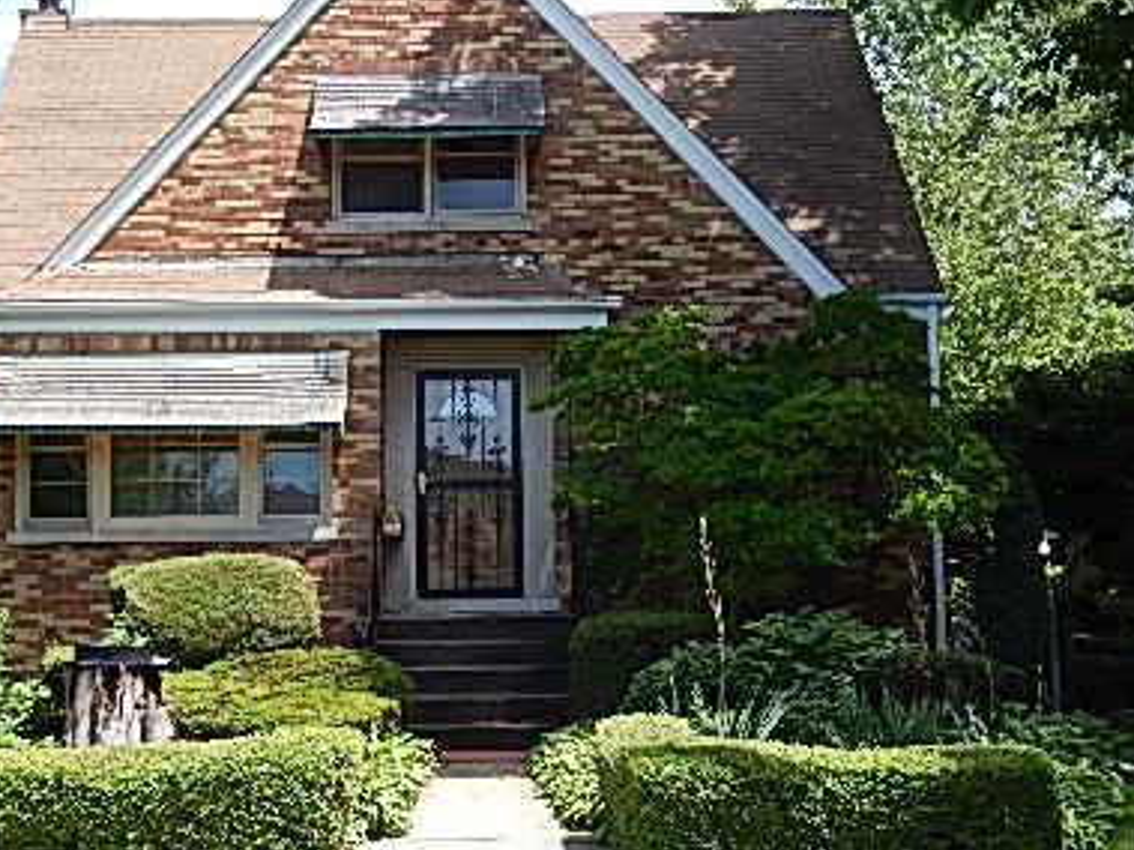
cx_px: 449
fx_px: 1768
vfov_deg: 27.0
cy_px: 470
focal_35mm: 54
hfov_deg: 35.4
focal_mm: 5.7
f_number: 3.8
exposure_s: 1/500
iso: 125
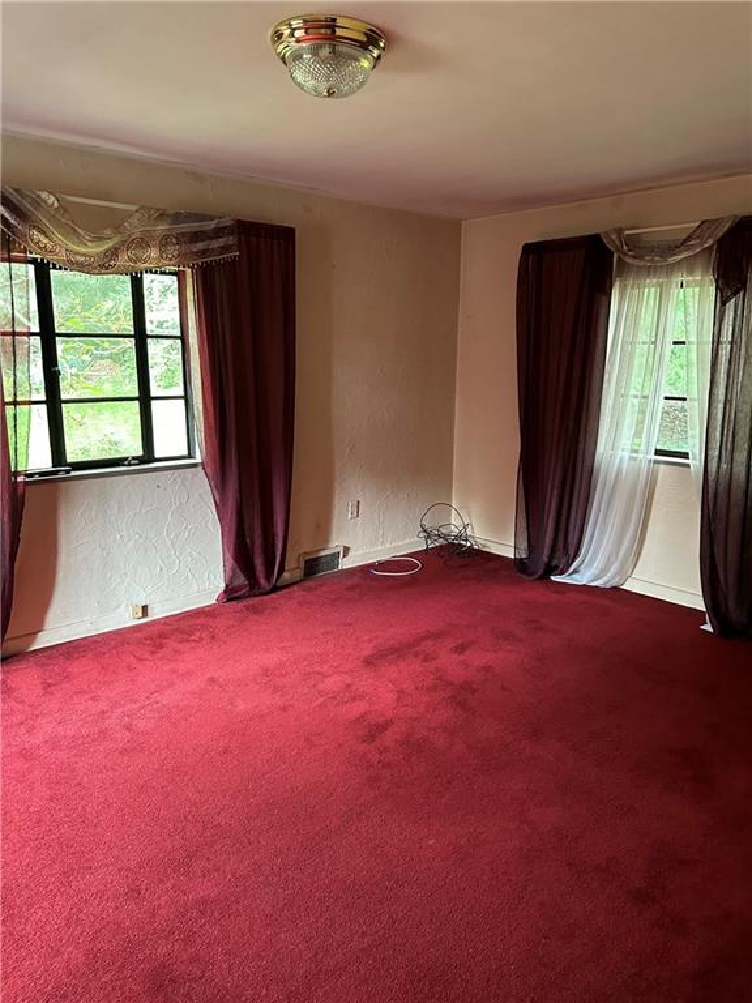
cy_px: 502
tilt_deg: -11.6
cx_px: 376
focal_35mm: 24
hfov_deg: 56.8
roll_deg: -0.7
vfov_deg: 71.6
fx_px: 695
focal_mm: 6.86
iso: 500
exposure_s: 1/60
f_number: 1.78
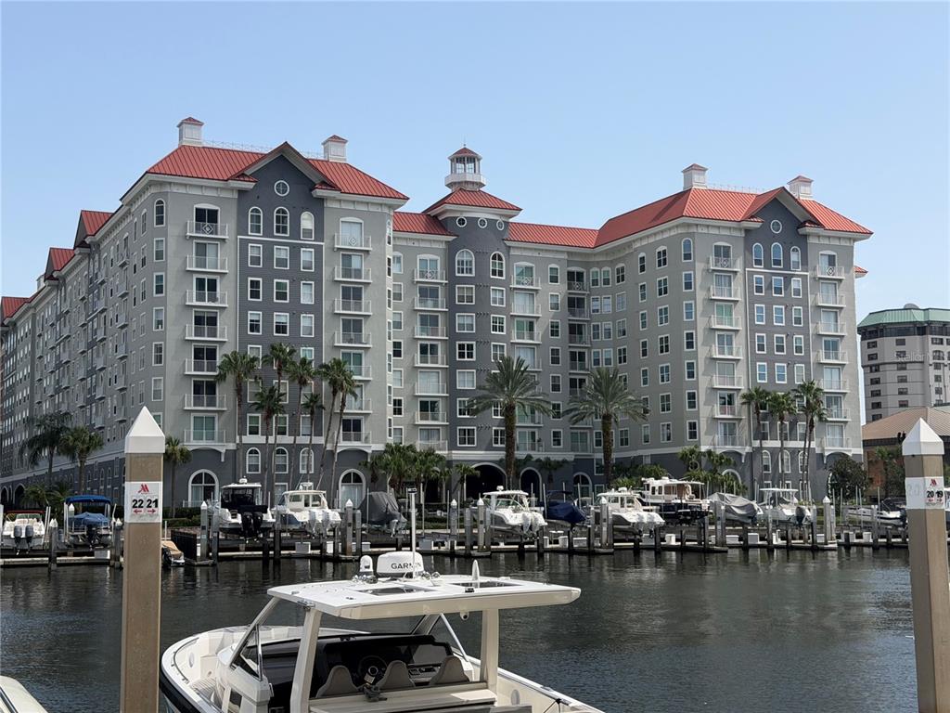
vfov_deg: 30.3
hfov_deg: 39.7
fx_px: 1317
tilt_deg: +6.5
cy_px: 356
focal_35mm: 48
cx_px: 475
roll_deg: +0.4
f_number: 1.78
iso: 64
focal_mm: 6.76
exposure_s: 1/4329
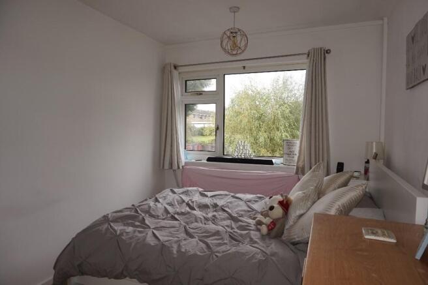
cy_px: 142
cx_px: 214
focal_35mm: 24
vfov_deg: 53.1
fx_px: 285
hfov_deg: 73.8
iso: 100
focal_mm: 16
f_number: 4.5
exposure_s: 1/60
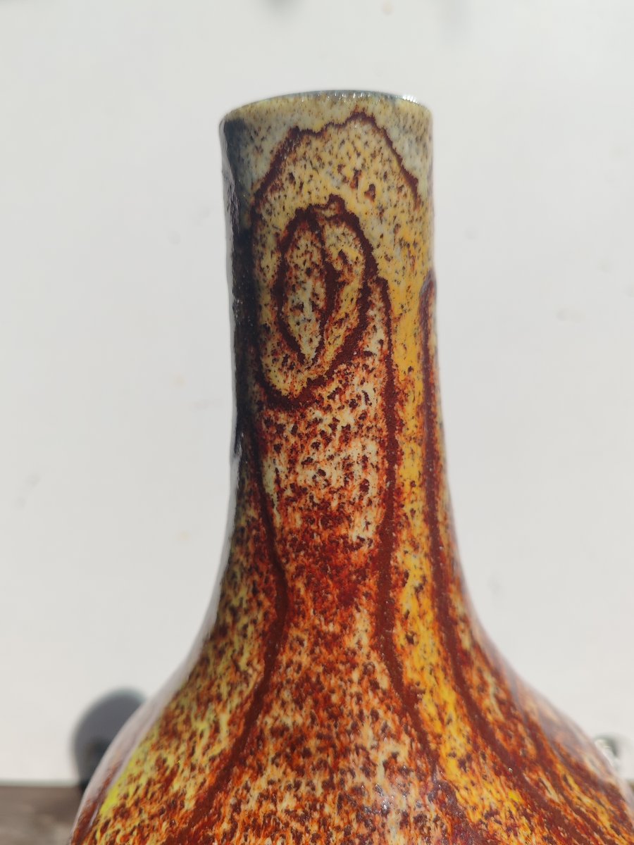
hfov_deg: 51.4
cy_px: 422
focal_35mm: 27
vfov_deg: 65.3
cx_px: 317
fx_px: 659
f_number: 1.9
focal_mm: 6.12
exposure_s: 1/950
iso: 50
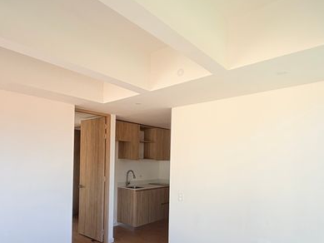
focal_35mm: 24
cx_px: 142
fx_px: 225
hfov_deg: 71.3
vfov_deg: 55.9
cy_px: 158
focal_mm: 2.22
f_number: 2.2
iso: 64
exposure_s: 1/448
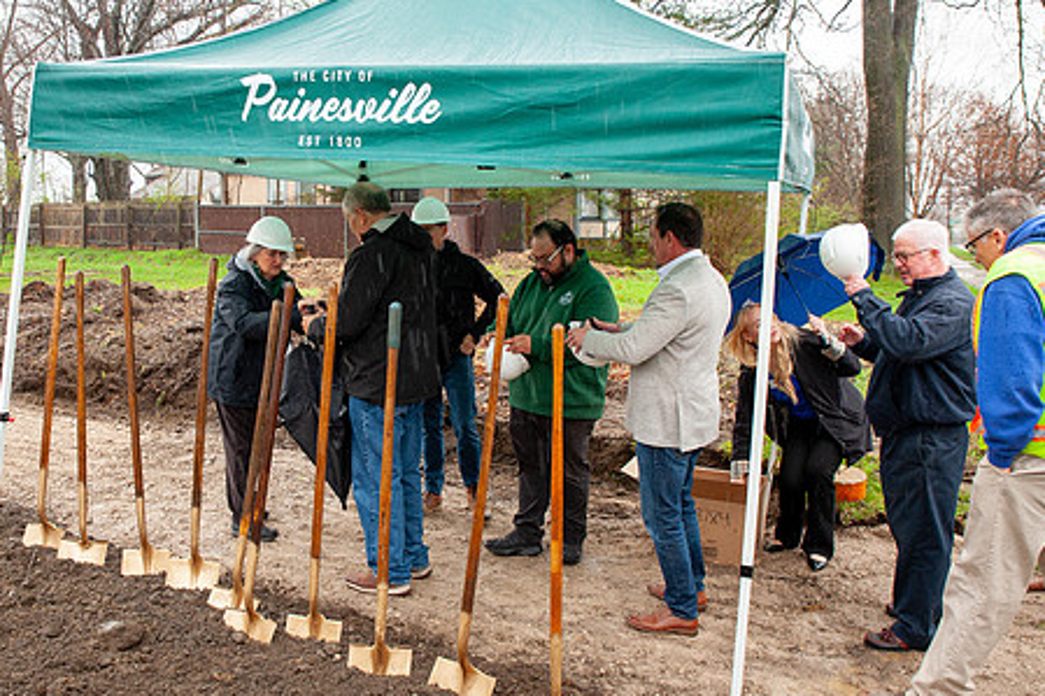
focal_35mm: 31
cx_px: 414
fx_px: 899
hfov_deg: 59.8
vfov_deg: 42.2
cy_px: 312
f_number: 5.6
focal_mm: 24
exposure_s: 1/160
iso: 640
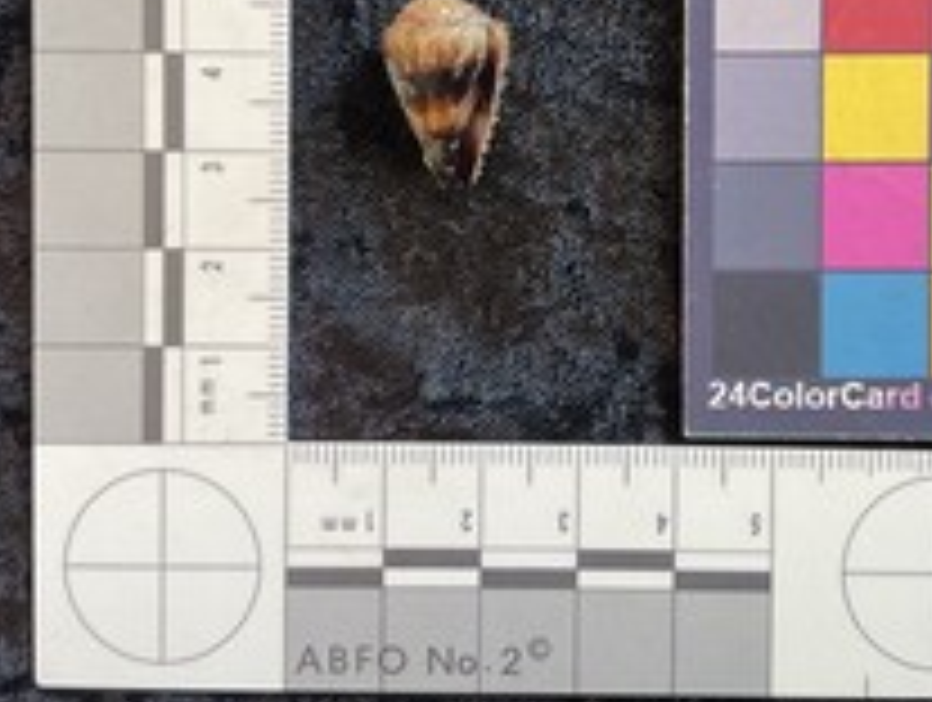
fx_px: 1322
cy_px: 169
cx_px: 549
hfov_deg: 38.7
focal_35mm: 49
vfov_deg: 29.3
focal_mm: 3
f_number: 1.8
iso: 40
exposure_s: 1/50
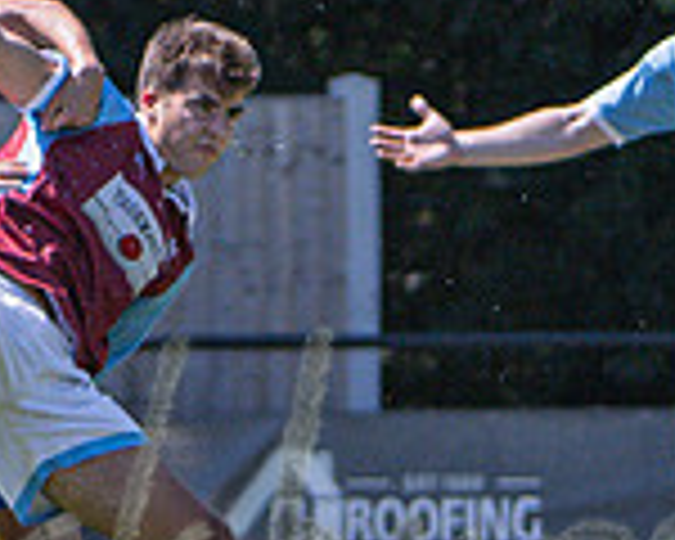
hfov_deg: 0.7
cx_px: -339
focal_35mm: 2879
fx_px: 57515
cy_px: 868
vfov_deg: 0.5
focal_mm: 300
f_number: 4
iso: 400
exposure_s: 1/2500
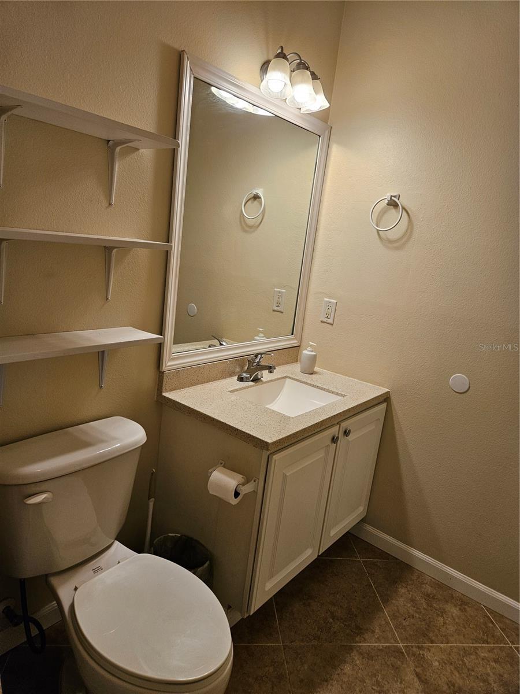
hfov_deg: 58.9
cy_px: 347
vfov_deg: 73.9
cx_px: 260
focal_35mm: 23
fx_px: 461
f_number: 1.8
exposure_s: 1/120
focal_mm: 5.4
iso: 100
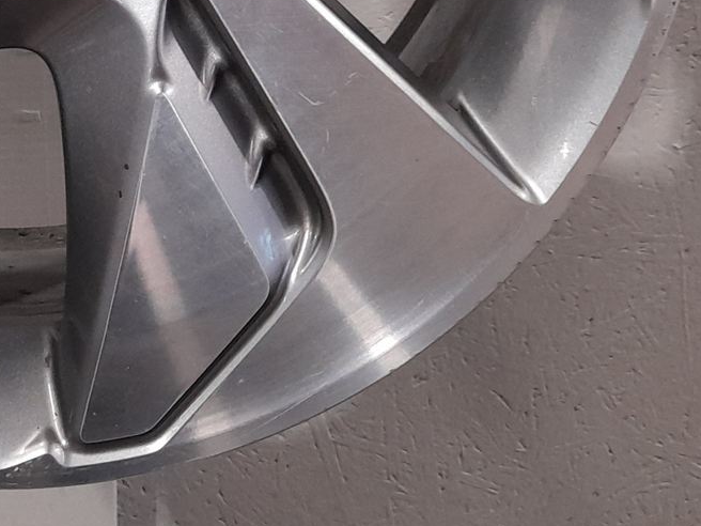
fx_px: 1580
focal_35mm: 78
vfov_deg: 17.3
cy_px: -221
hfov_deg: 24.0
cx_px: 10
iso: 200
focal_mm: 4.6
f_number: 2
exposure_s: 1/50
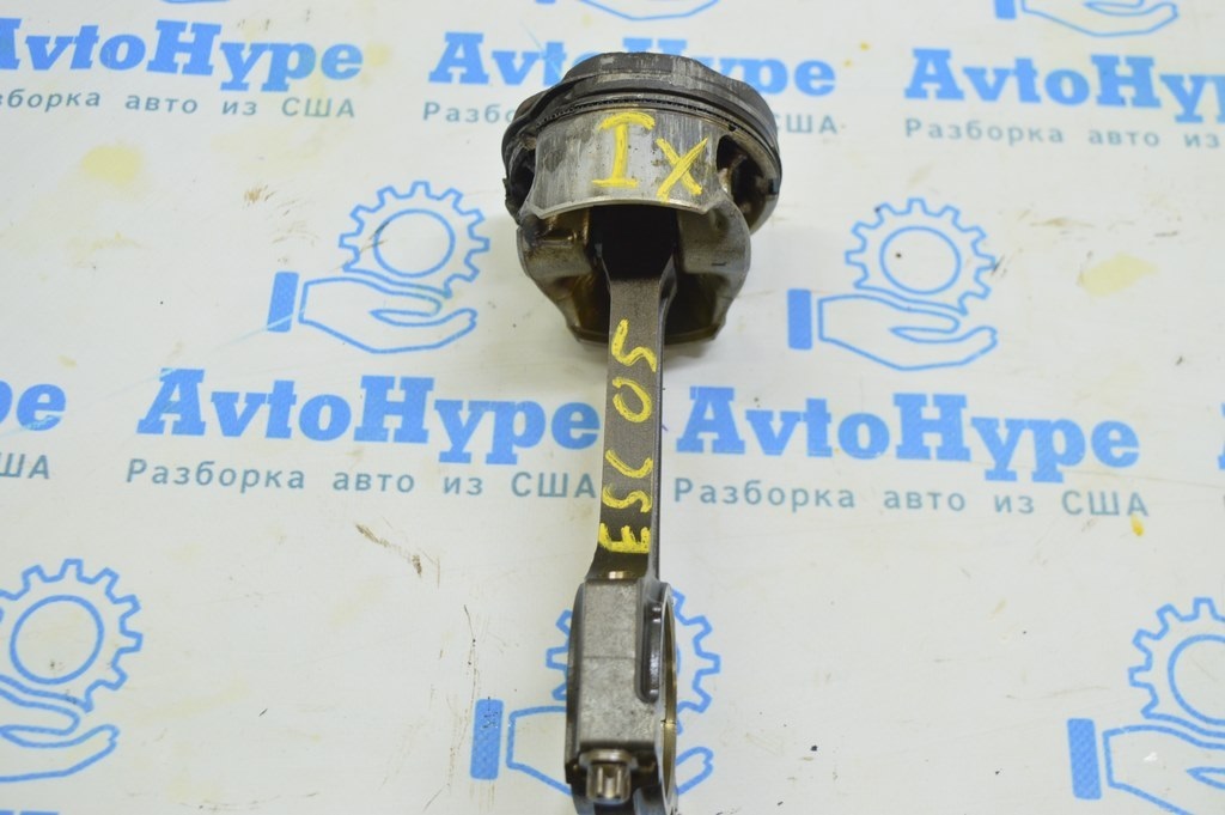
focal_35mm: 45
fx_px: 1530
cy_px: 408
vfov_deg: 29.8
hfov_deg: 43.6
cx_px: 612
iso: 400
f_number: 5.6
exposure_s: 1/20
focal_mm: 30
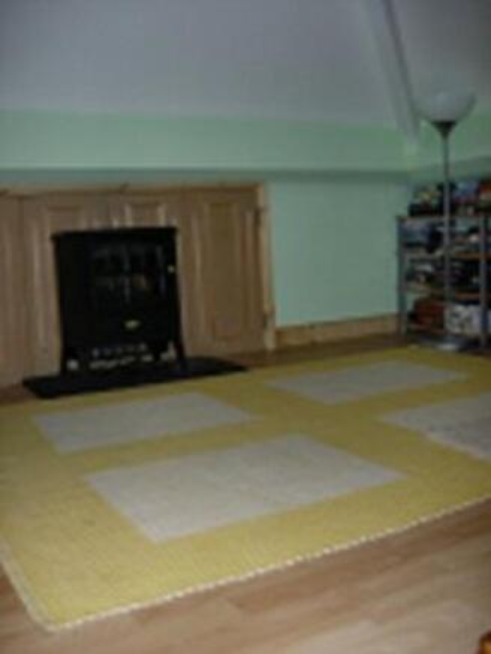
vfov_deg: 49.0
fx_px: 718
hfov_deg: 37.7
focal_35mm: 38
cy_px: 327
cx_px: 246
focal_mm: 7.8
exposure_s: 1/64
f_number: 2.8
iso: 79
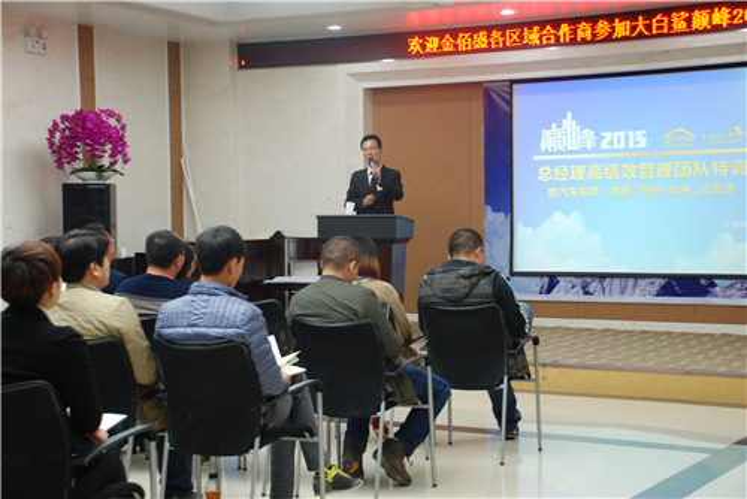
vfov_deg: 19.0
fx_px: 1495
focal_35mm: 72
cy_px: 250
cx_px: 374
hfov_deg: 28.1
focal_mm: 48
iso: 200
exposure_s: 1/13
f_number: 4.8
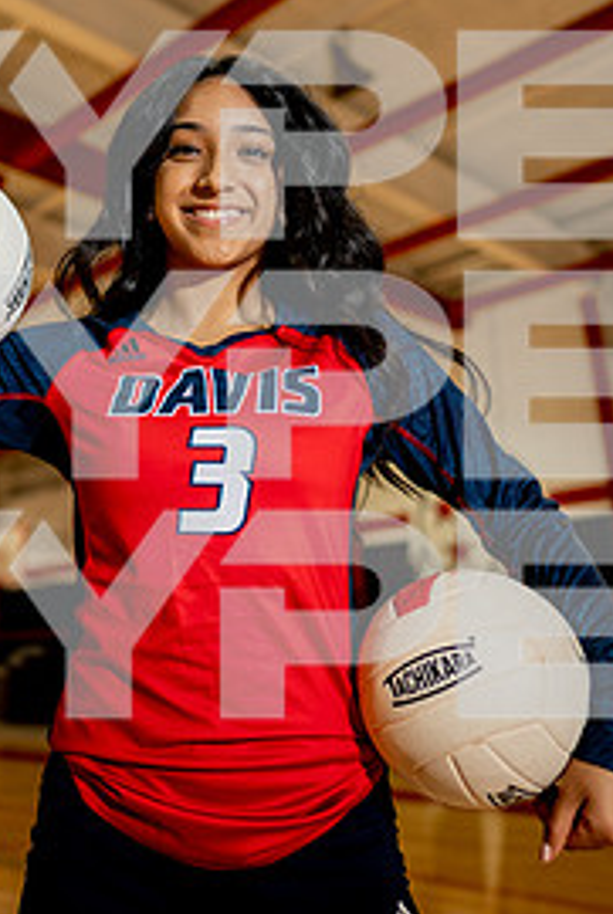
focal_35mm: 40
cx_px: 188
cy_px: 376
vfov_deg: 48.2
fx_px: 1018
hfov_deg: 33.1
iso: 80
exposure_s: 1/200
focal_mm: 24
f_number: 1.4
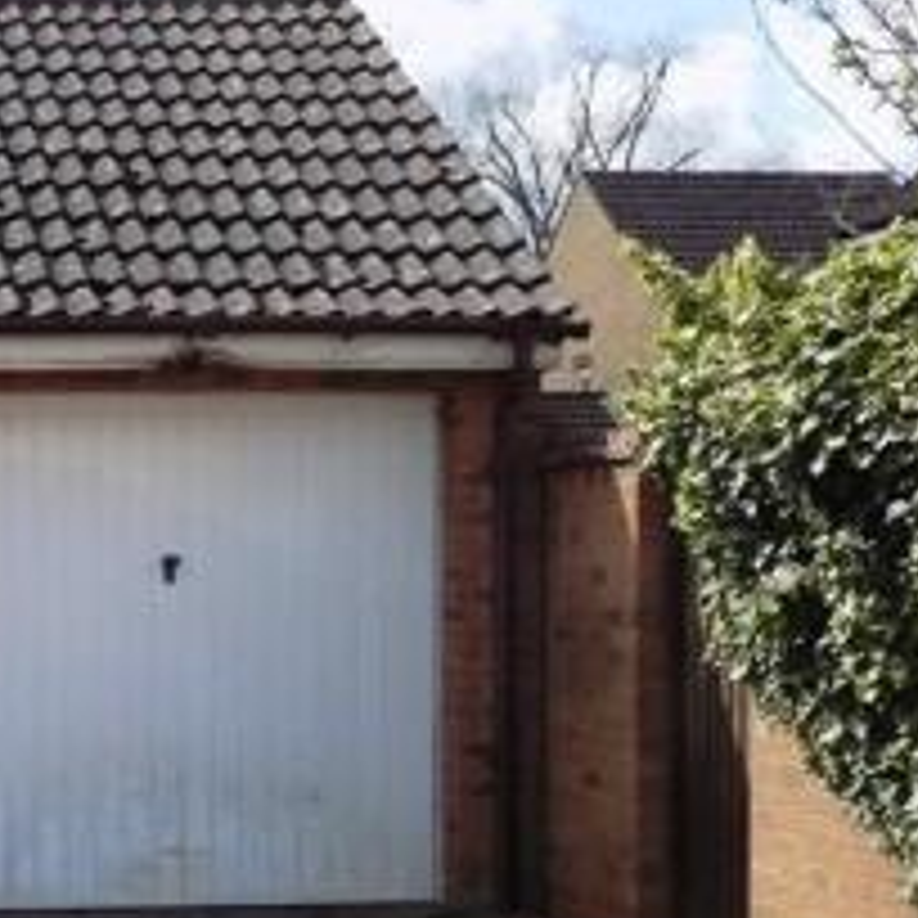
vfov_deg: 20.1
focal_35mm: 86
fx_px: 2580
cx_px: -241
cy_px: 664
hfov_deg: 18.9
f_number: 10.9
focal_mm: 6.1
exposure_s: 1/200
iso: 400
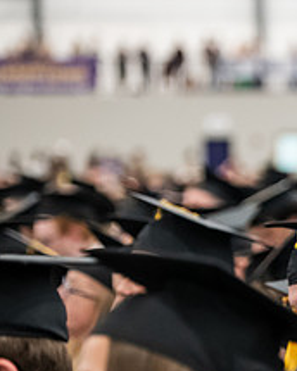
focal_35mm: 248
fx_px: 2725
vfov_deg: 7.8
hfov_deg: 6.1
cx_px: 497
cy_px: 315
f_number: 3.2
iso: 4000
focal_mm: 98
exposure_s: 1/200
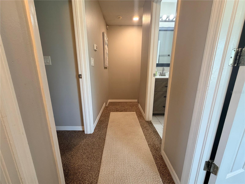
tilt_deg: -13.4
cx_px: 122
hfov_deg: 102.1
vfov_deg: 85.7
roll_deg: -0.1
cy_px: 92
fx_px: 99
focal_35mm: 14
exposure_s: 1/60
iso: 200
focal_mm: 2.22
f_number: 2.2
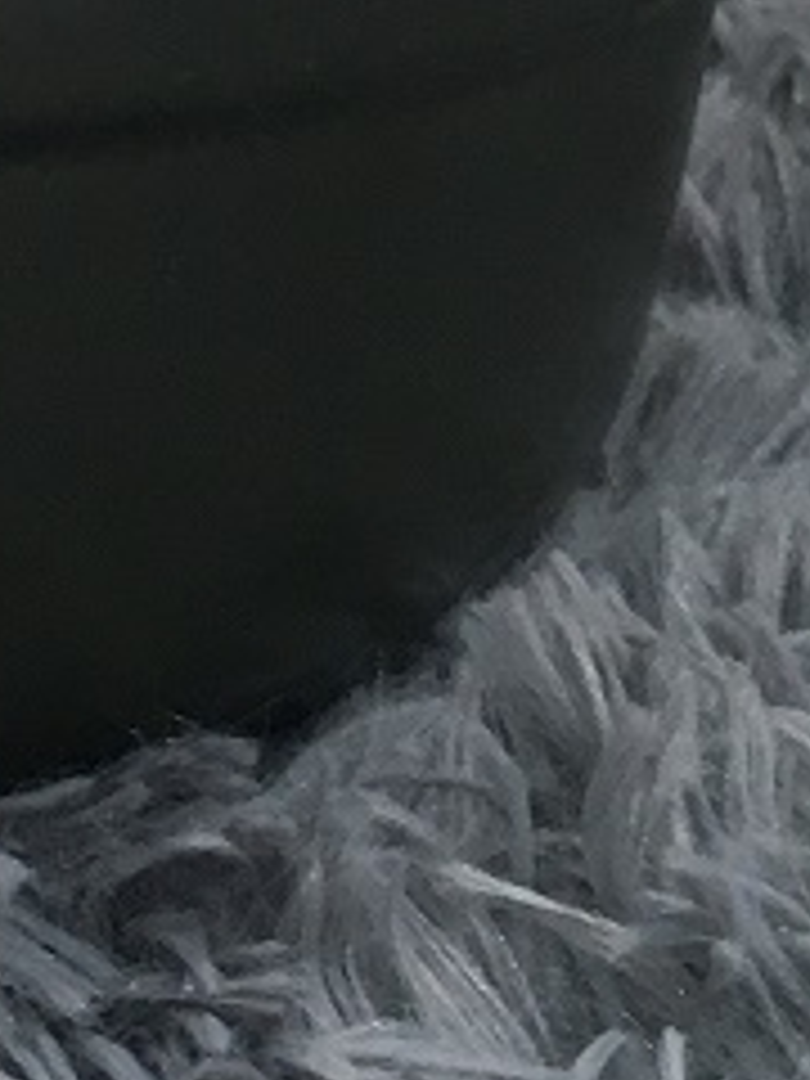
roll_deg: -2.2
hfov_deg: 9.8
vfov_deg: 12.8
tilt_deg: -10.6
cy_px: -621
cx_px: -562
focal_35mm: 145
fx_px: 4524
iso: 80
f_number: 2.2
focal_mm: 4.15
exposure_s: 1/33
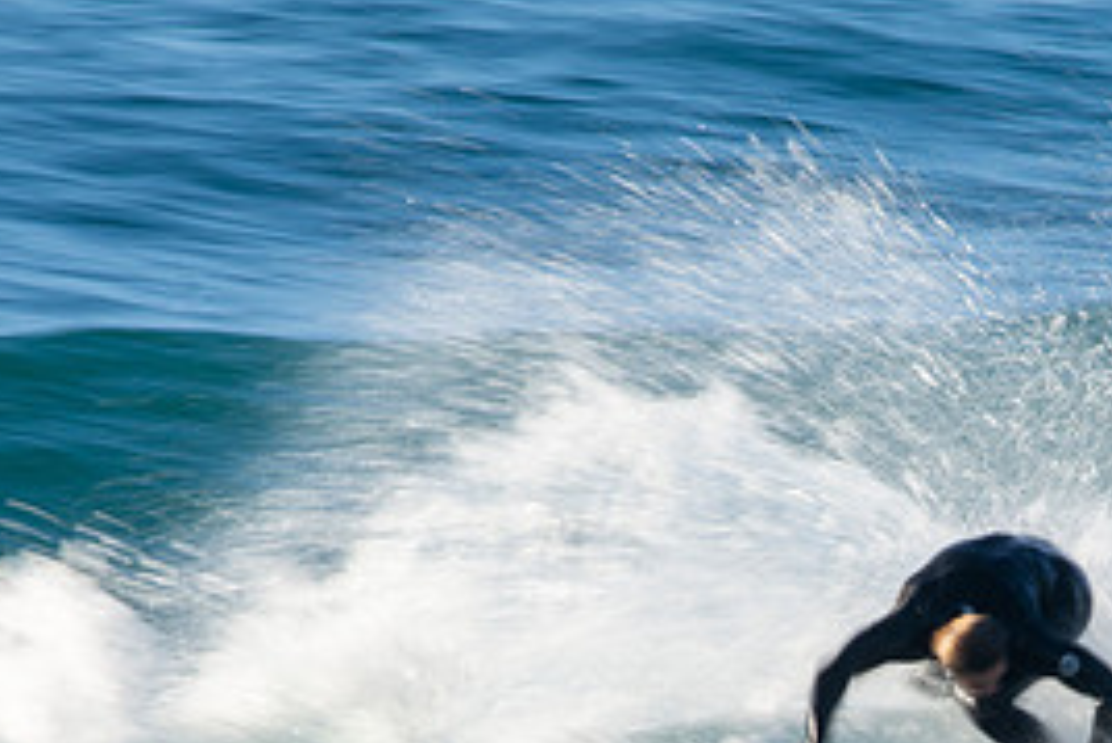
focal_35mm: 1626
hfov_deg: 1.3
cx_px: 971
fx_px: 50250
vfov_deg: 0.8
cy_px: 791
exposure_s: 1/25
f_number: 20
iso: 100
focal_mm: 500
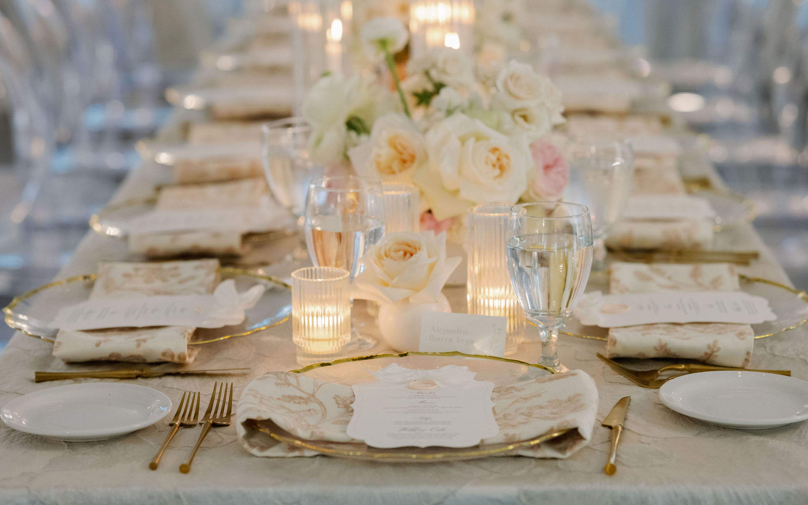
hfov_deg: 22.8
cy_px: 237
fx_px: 2004
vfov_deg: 14.4
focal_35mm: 91
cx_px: 405
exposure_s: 1/125
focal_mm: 85
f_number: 2.8
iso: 1600
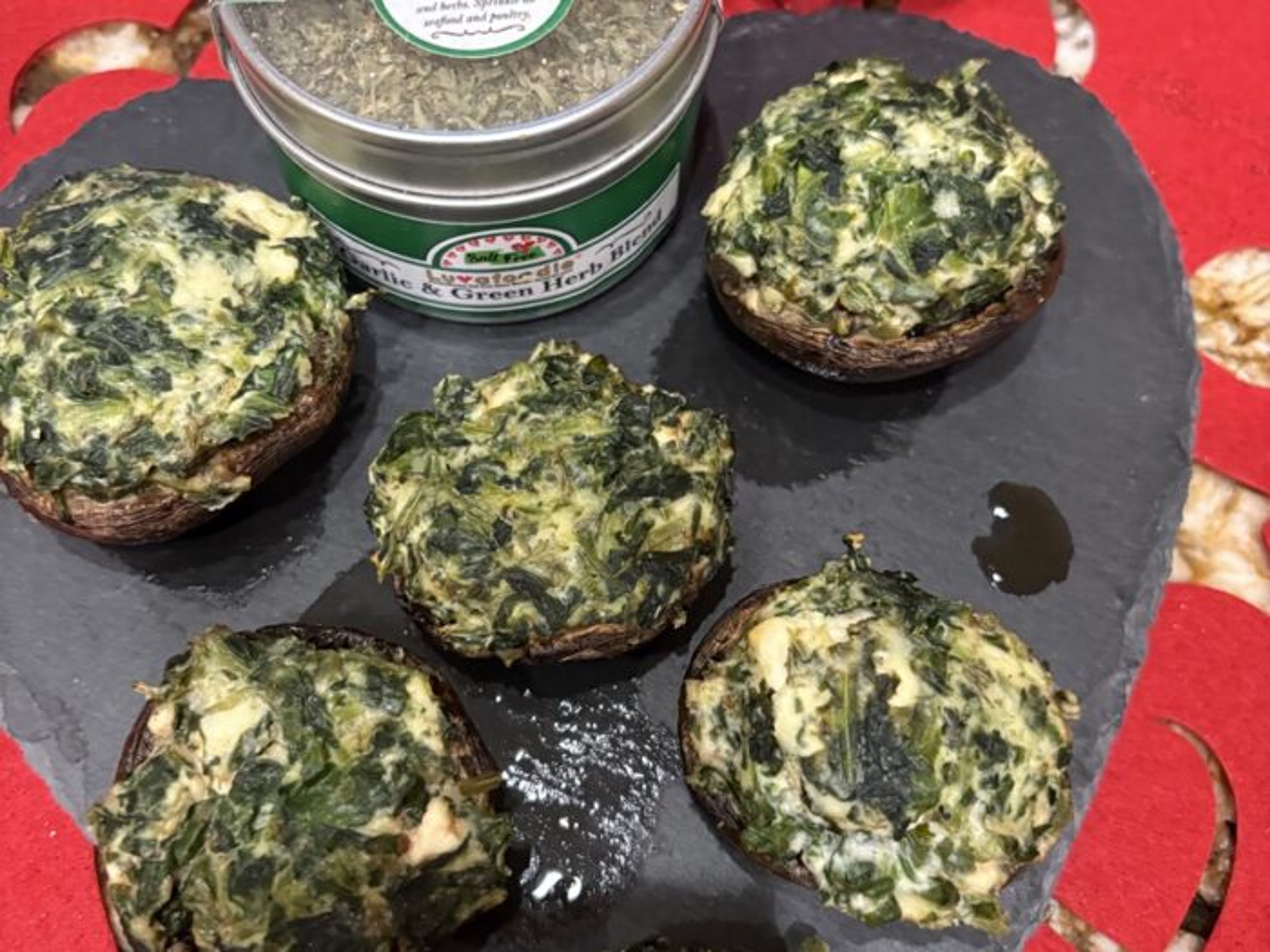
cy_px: 476
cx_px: 635
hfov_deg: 67.3
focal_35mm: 26
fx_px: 954
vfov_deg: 53.1
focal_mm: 5.96
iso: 500
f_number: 1.6
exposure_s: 1/40
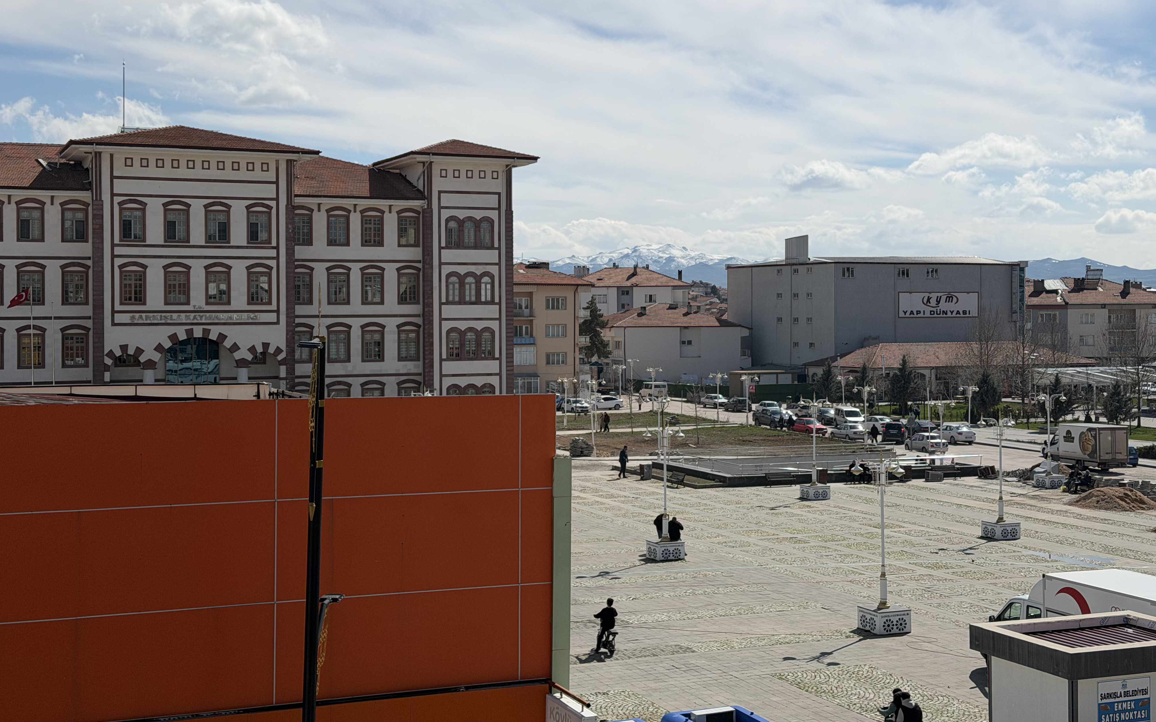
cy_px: 308
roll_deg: +0.8
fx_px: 1607
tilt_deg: -0.5
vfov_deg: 25.3
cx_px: 578
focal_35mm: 51
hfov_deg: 39.6
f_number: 1.78
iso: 80
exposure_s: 1/13333
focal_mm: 6.76
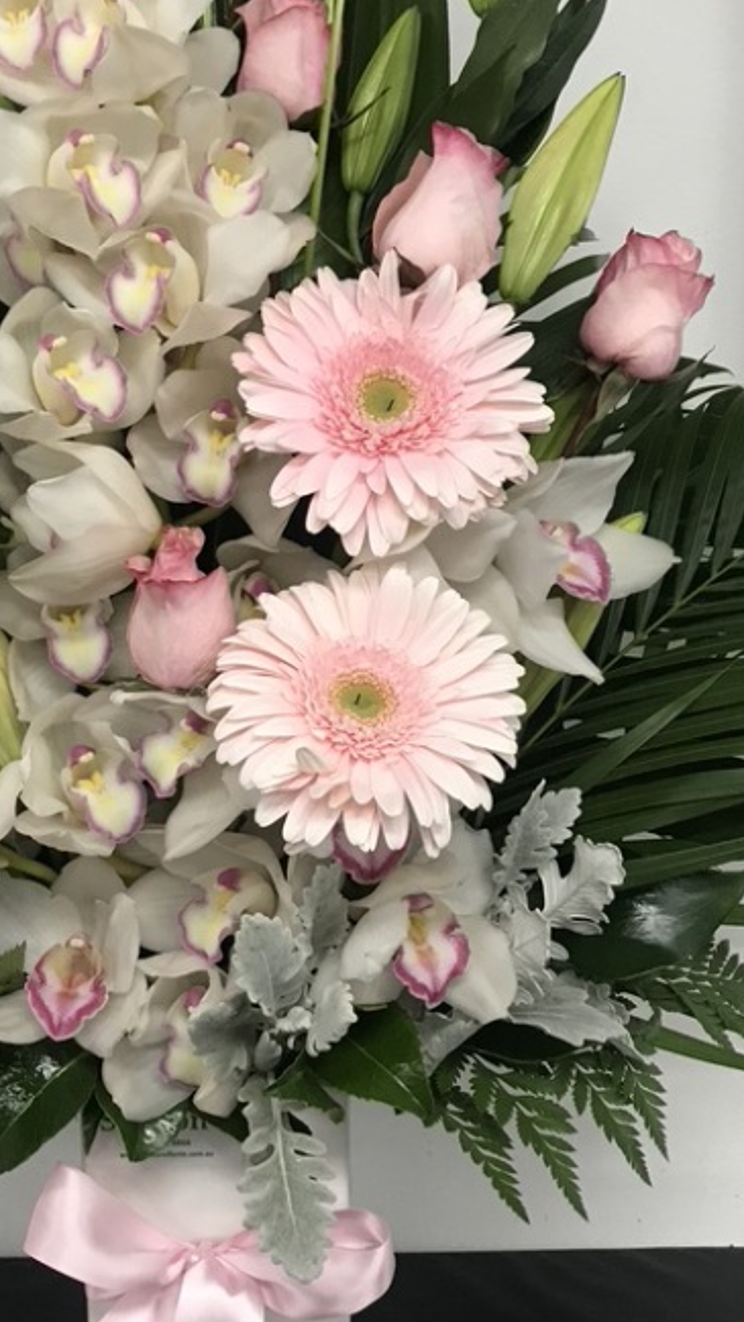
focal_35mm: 47
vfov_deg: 43.6
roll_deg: +0.0
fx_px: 1649
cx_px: 287
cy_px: 579
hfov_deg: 25.4
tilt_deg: -5.9
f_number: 1.8
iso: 32
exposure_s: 1/20
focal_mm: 3.99
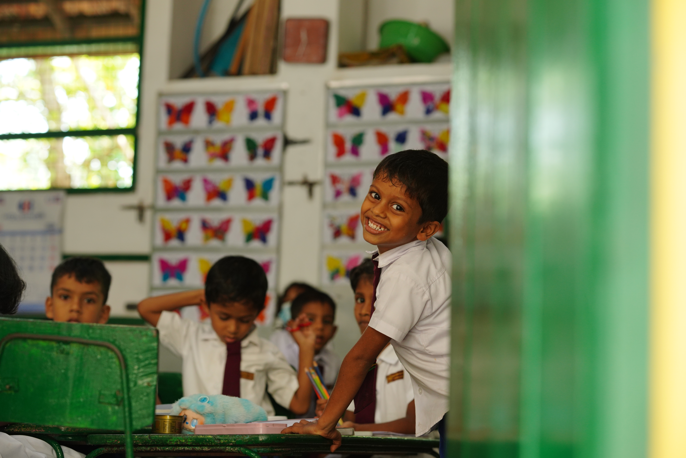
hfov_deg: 23.9
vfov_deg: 16.1
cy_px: 229
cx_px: 343
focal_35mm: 85
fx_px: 1620
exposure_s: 1/200
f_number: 3.2
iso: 800
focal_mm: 85
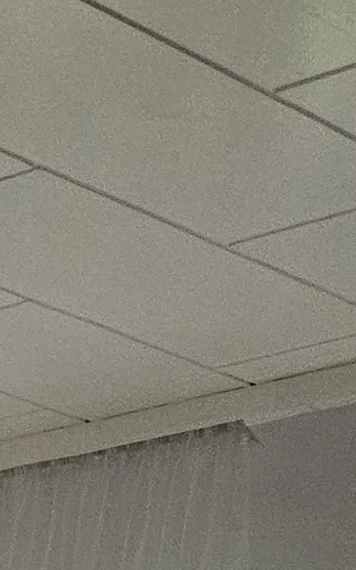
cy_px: 1371
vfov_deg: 11.8
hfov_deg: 7.8
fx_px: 2253
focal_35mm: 145
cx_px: -742
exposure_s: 1/100
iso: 500
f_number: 1.8
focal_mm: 5.4
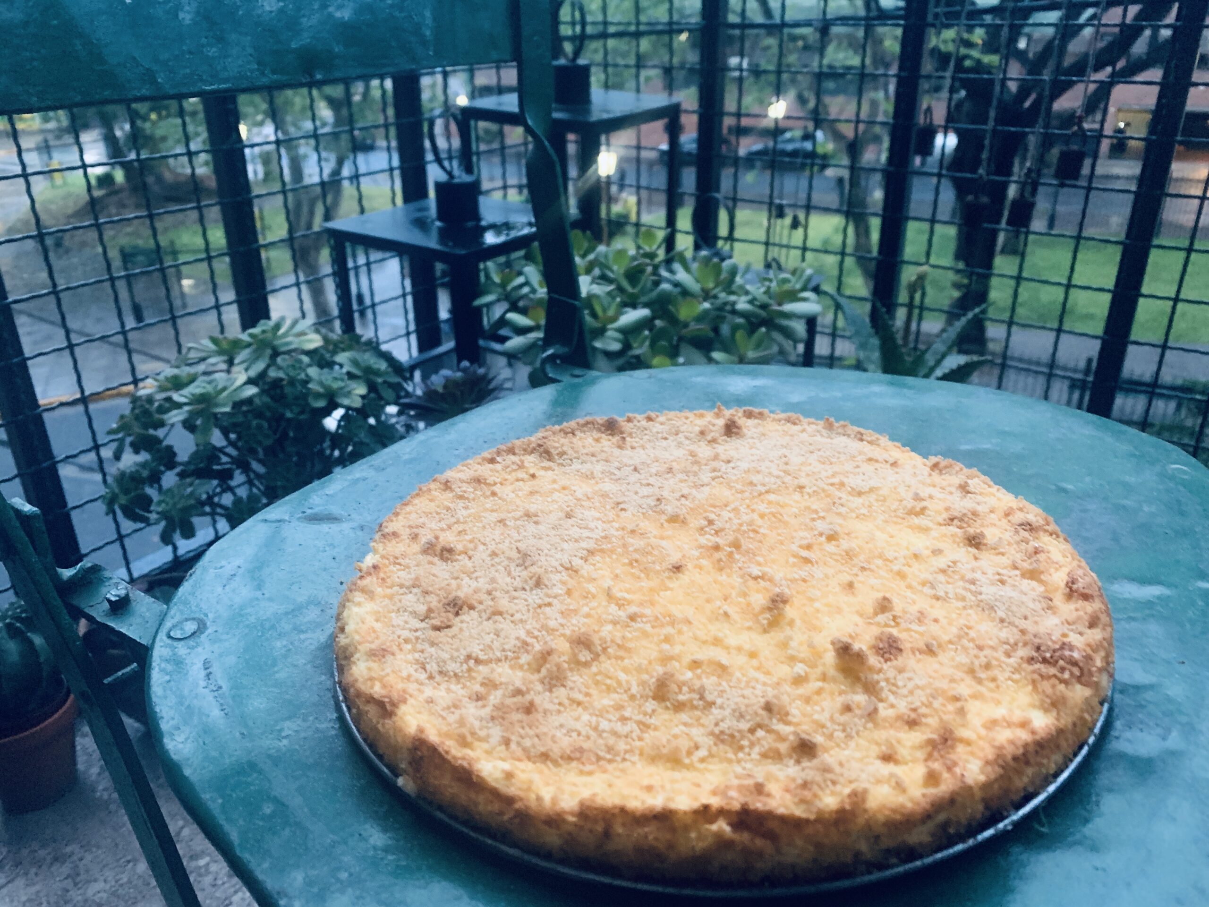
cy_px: 454
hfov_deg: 67.3
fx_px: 908
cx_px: 604
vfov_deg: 53.1
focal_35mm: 26
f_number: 1.8
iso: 400
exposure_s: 1/38
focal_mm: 4.25
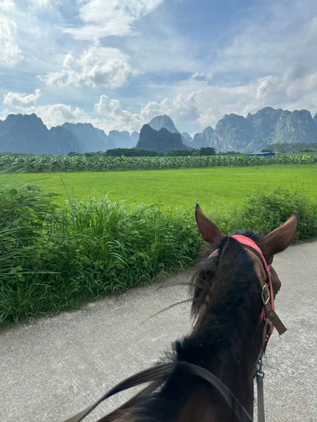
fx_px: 293
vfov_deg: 71.6
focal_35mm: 24
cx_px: 158
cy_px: 211
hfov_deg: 56.8
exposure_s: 1/5263
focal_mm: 6.86
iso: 80
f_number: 1.78
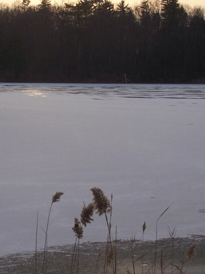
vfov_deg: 16.3
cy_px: 115
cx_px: 51
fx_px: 956
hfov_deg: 12.2
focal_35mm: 121
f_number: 3.1
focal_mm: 9.8
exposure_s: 1/800
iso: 80
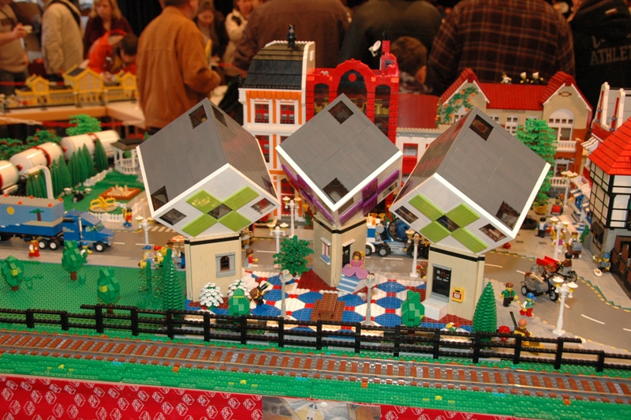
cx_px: 316
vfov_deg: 34.2
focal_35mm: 39
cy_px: 210
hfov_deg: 49.6
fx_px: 683
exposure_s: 1/60
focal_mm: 26
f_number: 5.6
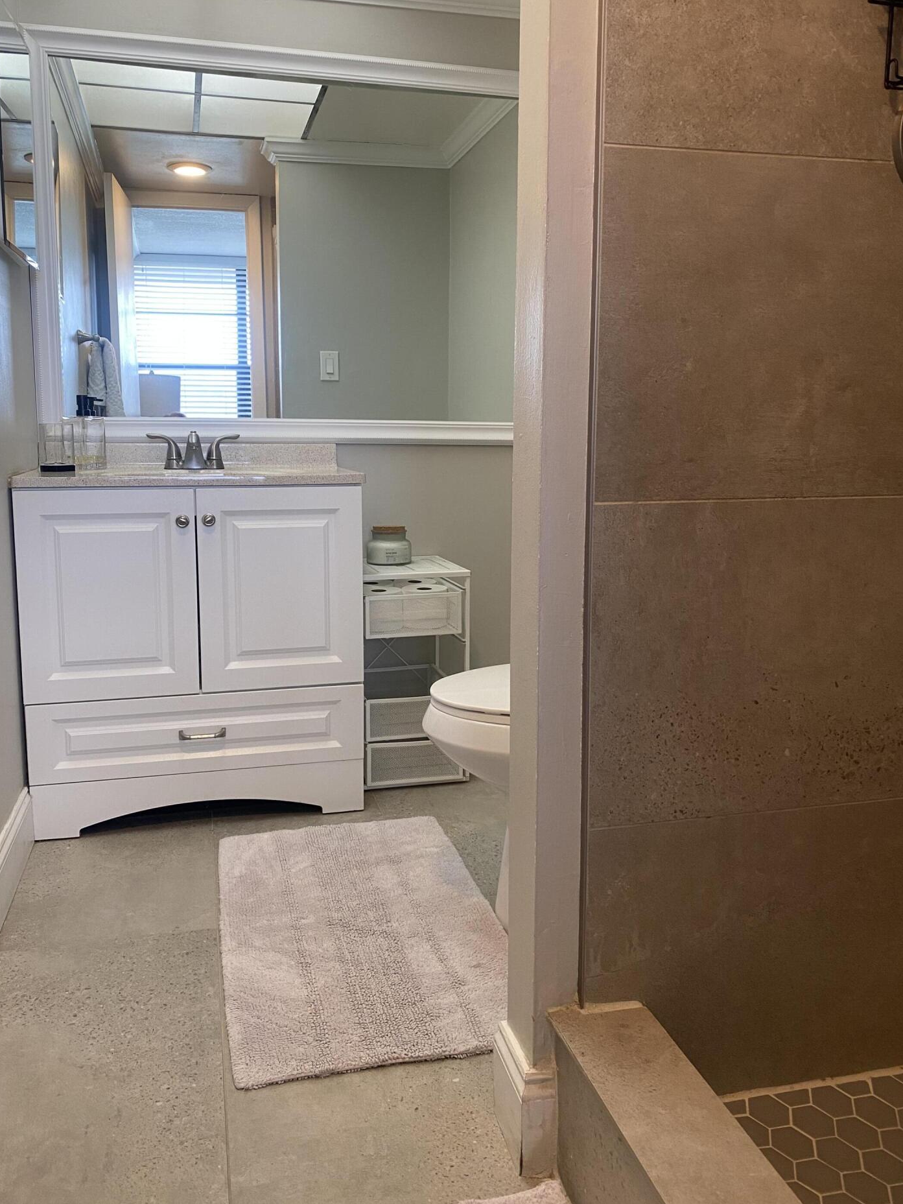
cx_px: 430
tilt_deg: -7.5
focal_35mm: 28
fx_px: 974
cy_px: 561
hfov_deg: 49.7
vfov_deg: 63.4
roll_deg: -0.9
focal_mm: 4.25
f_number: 1.8
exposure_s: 1/60
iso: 80
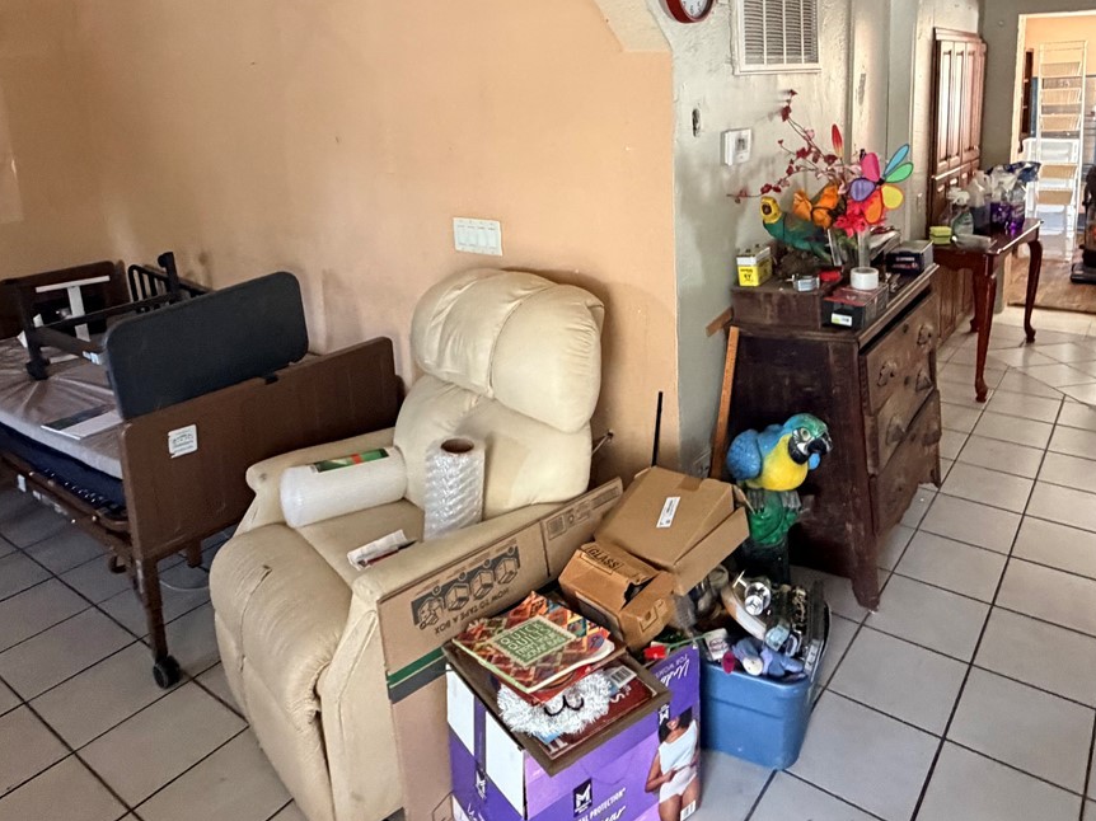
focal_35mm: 26
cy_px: 224
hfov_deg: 67.0
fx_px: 823
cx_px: 620
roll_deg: +2.0
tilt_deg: -8.2
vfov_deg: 51.2
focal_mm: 2.22
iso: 640
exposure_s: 1/60
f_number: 2.2
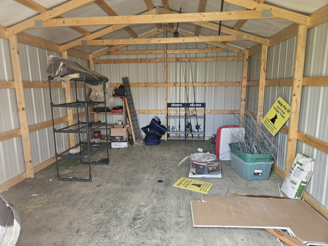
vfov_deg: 58.9
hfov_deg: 73.9
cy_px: 123
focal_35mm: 23
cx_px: 164
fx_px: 218
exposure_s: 1/120
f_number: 1.8
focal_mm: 5.4
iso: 100
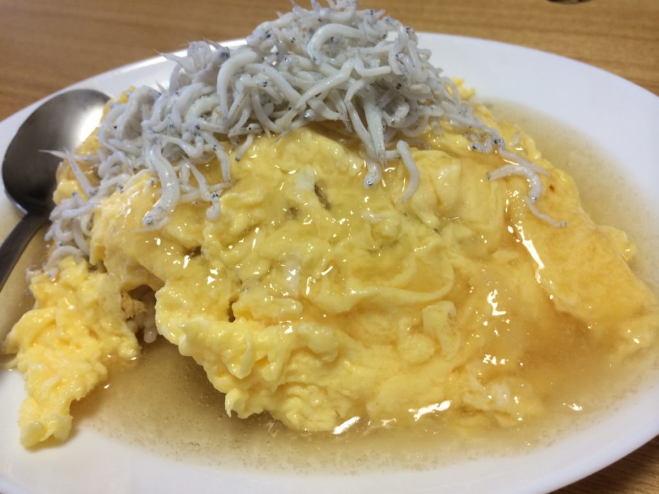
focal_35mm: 30
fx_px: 571
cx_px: 330
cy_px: 247
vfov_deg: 46.8
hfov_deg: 60.0
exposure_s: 1/30
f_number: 2.2
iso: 64
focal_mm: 4.12
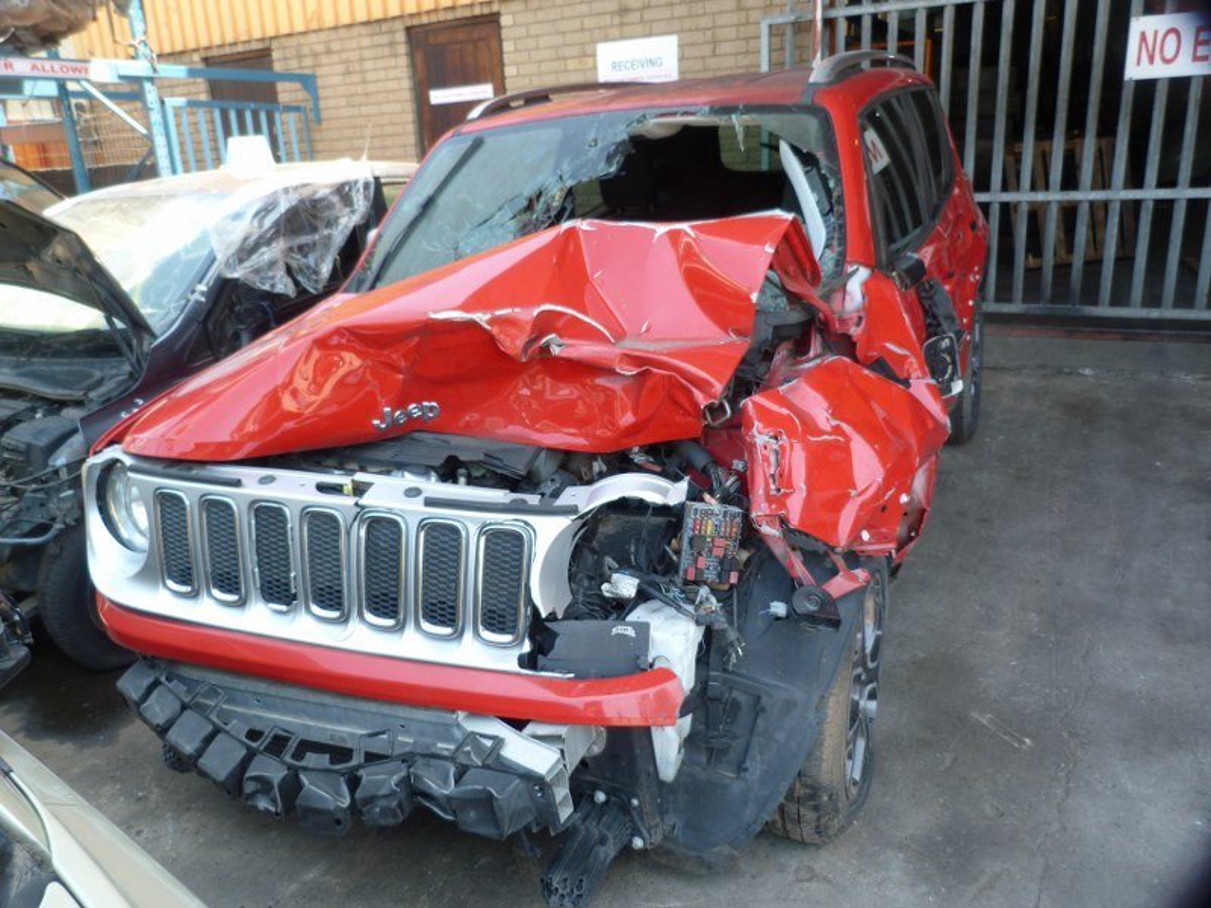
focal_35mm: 25
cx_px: 606
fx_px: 875
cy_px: 454
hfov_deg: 69.4
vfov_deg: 54.9
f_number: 2.8
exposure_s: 1/80
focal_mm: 4.5
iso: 80
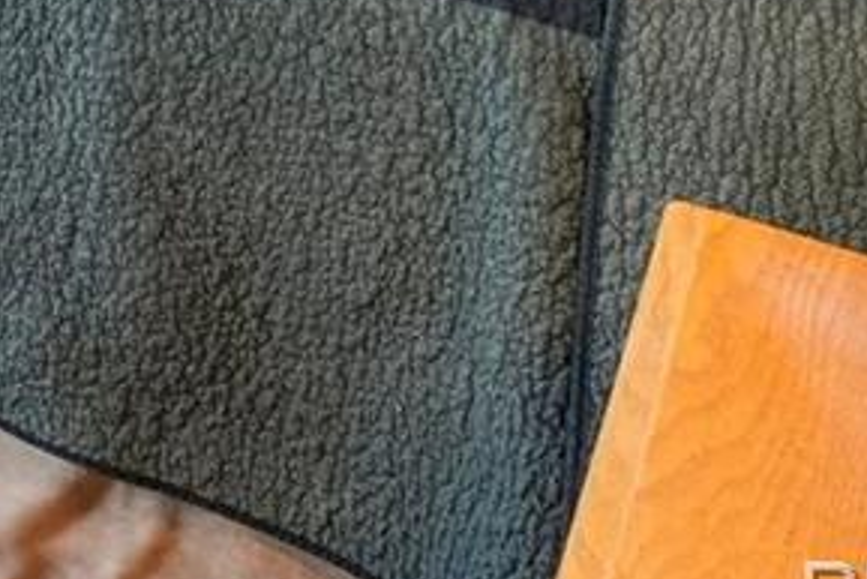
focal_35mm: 86
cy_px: -942
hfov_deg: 15.4
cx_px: -1113
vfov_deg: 11.8
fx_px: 2080
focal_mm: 10.4
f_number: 8
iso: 800
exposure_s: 1/13
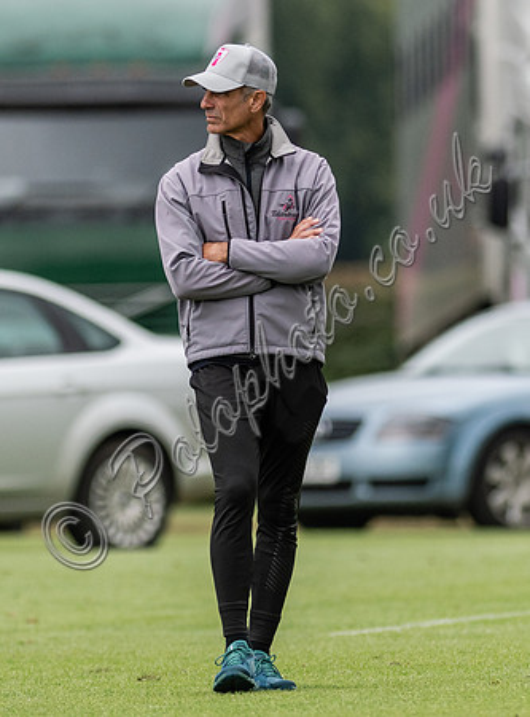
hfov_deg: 1.8
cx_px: 250
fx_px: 17283
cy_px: 310
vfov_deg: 2.4
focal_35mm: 839
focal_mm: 300
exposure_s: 1/6400
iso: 400
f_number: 2.8
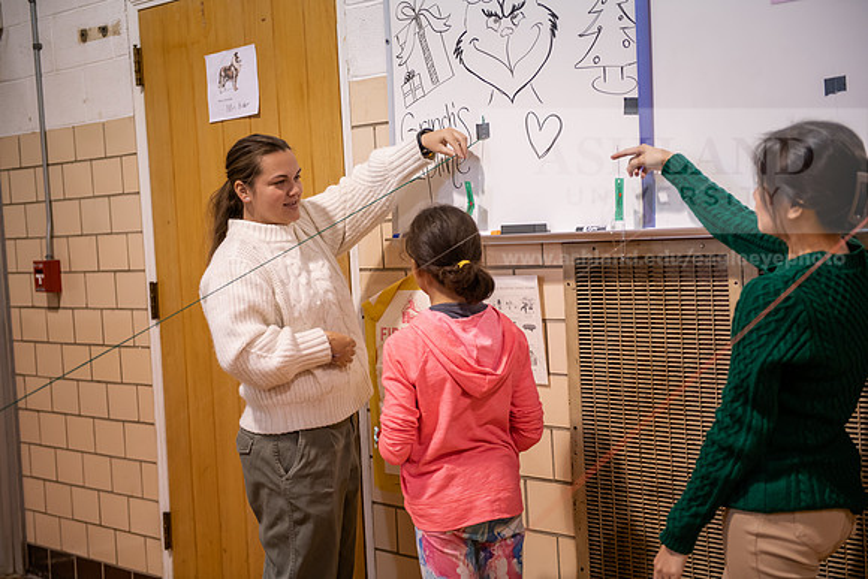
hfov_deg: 35.6
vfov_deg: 24.2
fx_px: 1350
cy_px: 290
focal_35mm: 56
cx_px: 434
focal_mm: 56
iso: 1000
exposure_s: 1/160
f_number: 3.2
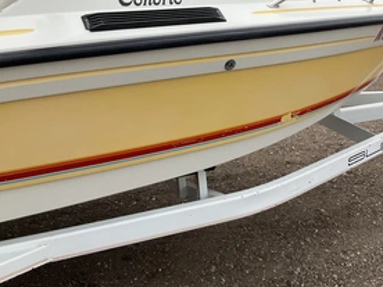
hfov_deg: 44.5
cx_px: 232
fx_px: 465
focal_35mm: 42
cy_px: 101
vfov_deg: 34.1
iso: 25
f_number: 1.8
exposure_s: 1/997
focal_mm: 3
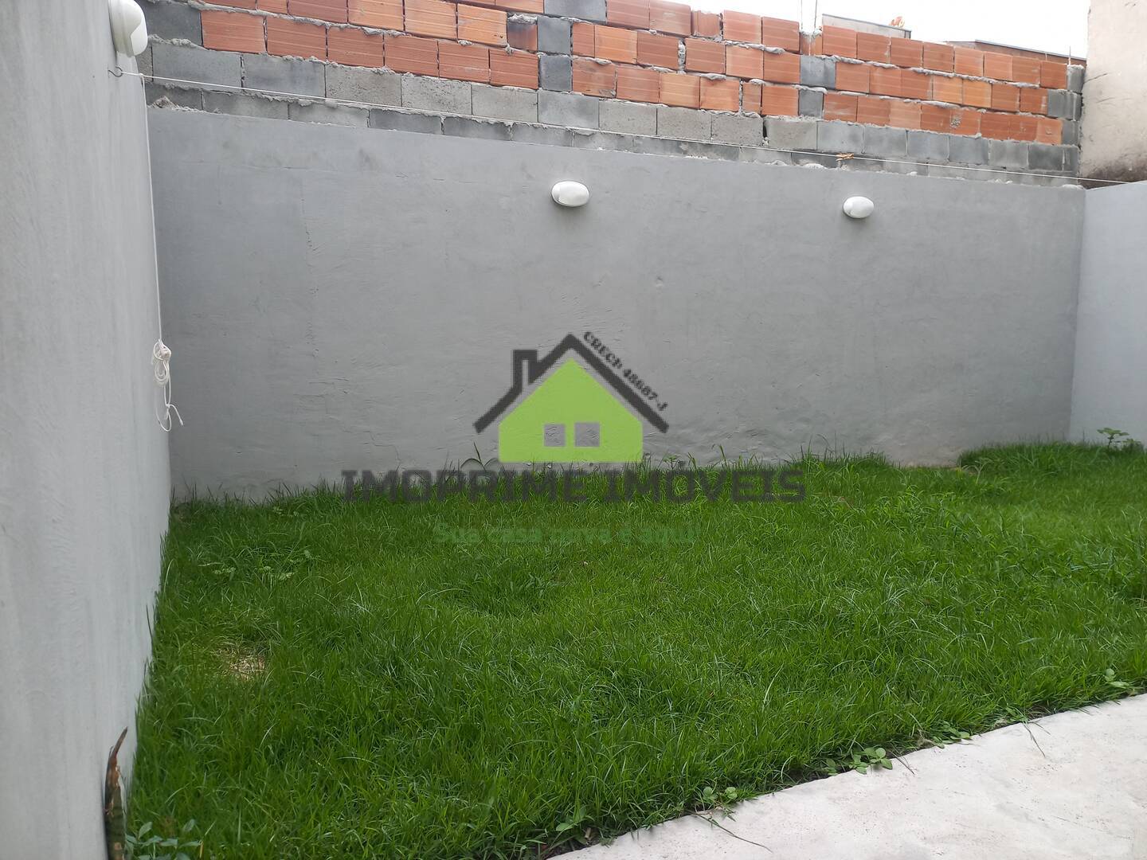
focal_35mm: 25
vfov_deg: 54.9
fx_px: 828
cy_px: 430
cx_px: 574
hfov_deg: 69.4
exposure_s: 1/60
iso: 80
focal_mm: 4.65
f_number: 1.8
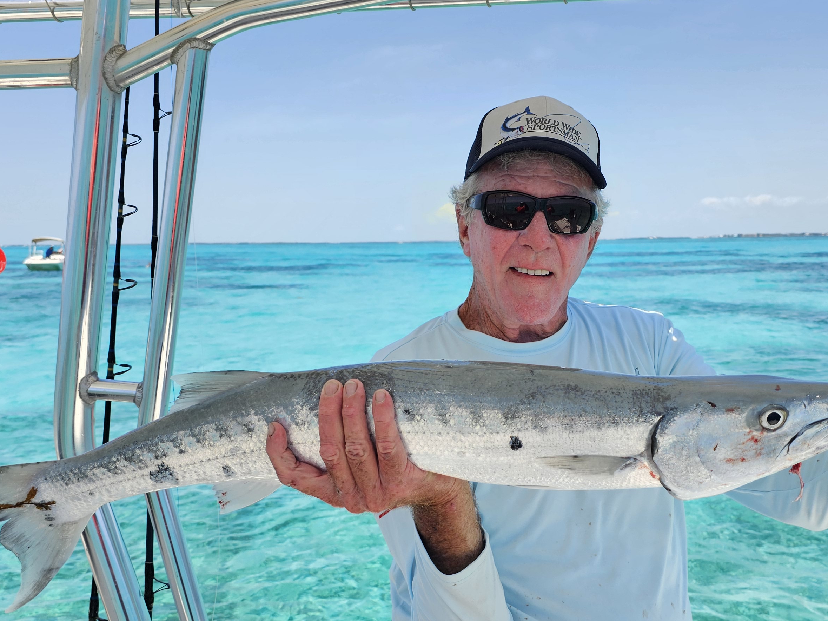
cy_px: 402
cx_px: 507
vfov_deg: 36.5
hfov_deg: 47.5
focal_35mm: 39
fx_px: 933
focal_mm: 6.3
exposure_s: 1/417
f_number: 1.7
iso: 10
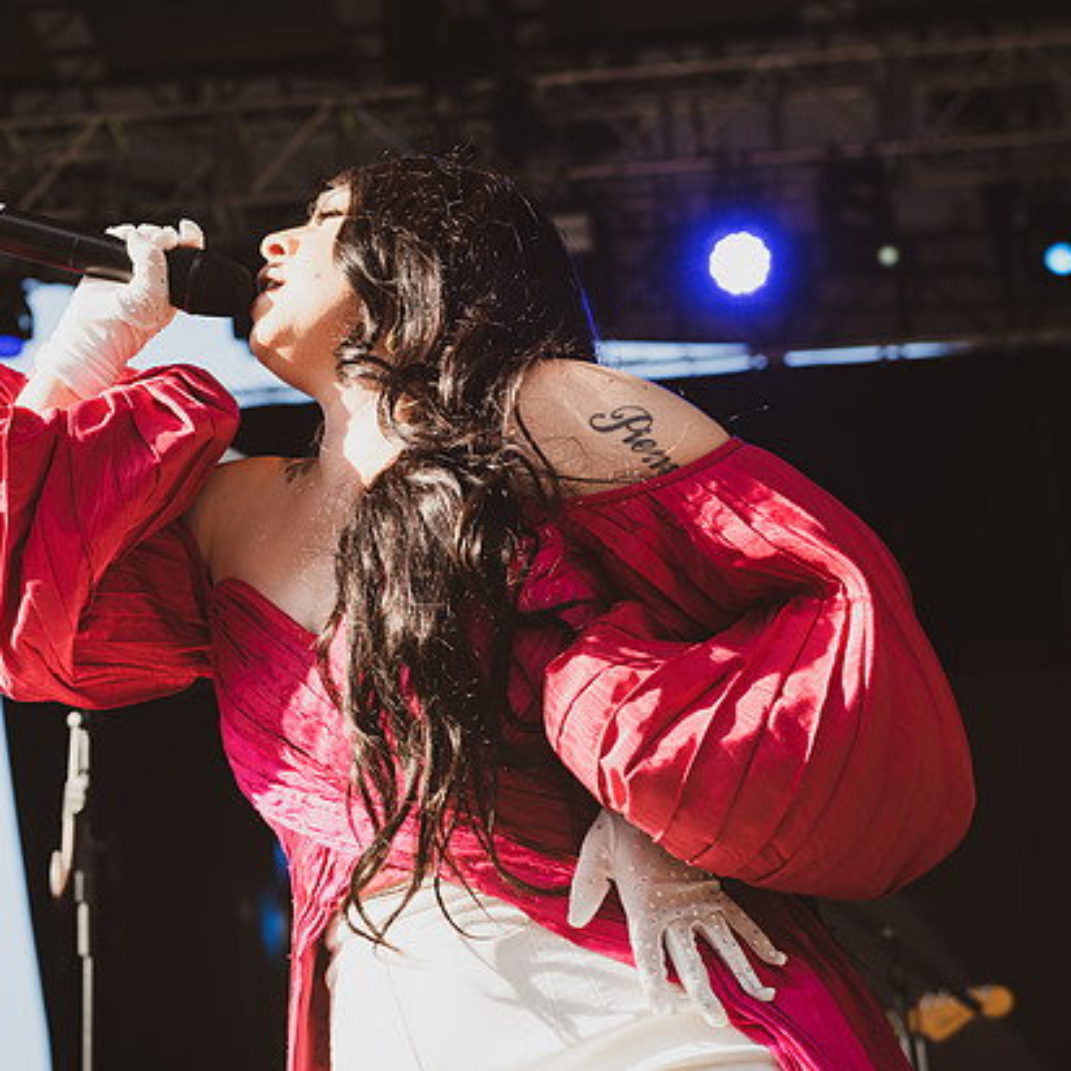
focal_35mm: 94
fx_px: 3290
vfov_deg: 18.5
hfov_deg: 18.3
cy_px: 512
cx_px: 243
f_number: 5
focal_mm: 62
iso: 200
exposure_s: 1/400
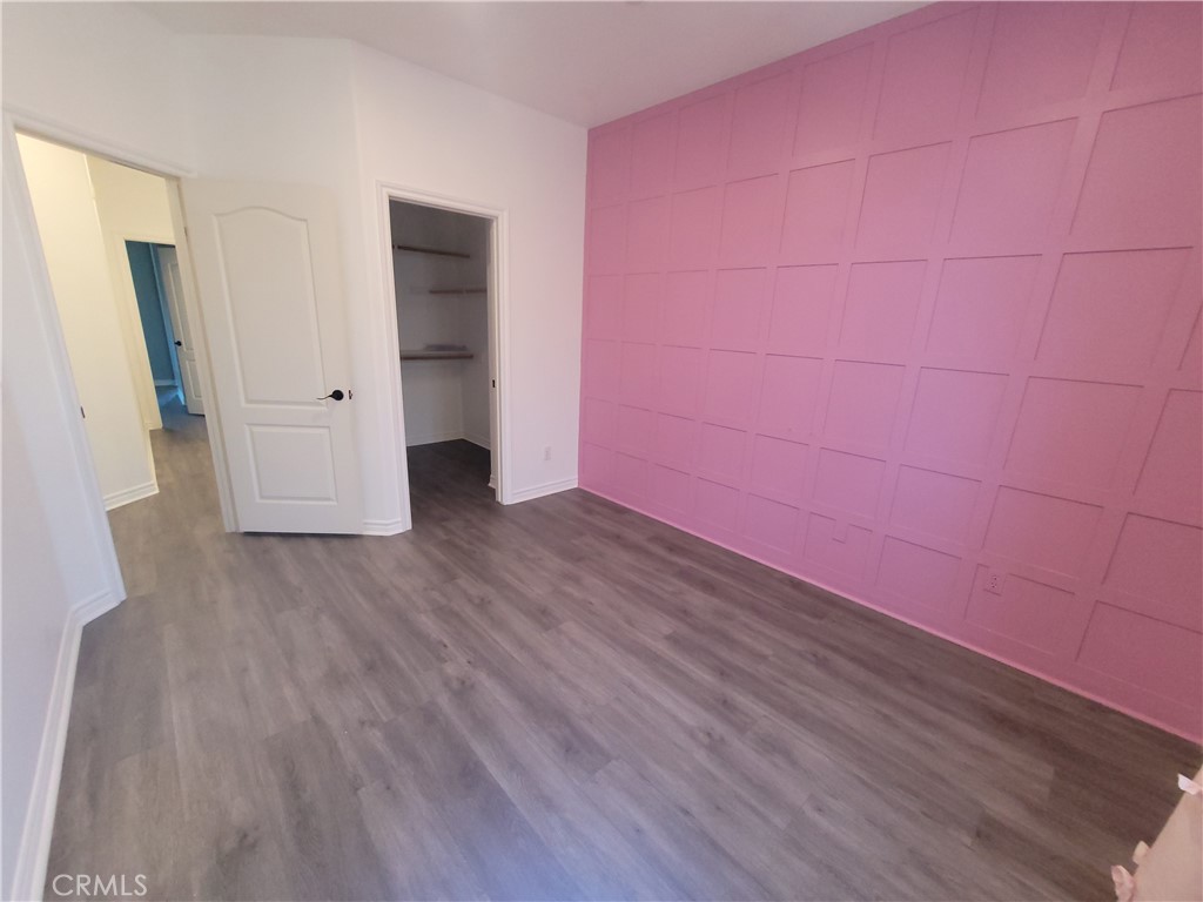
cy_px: 451
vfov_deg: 89.9
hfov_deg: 106.2
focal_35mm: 13
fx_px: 452
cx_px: 602
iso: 320
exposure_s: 1/60
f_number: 2.2
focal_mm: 2.2
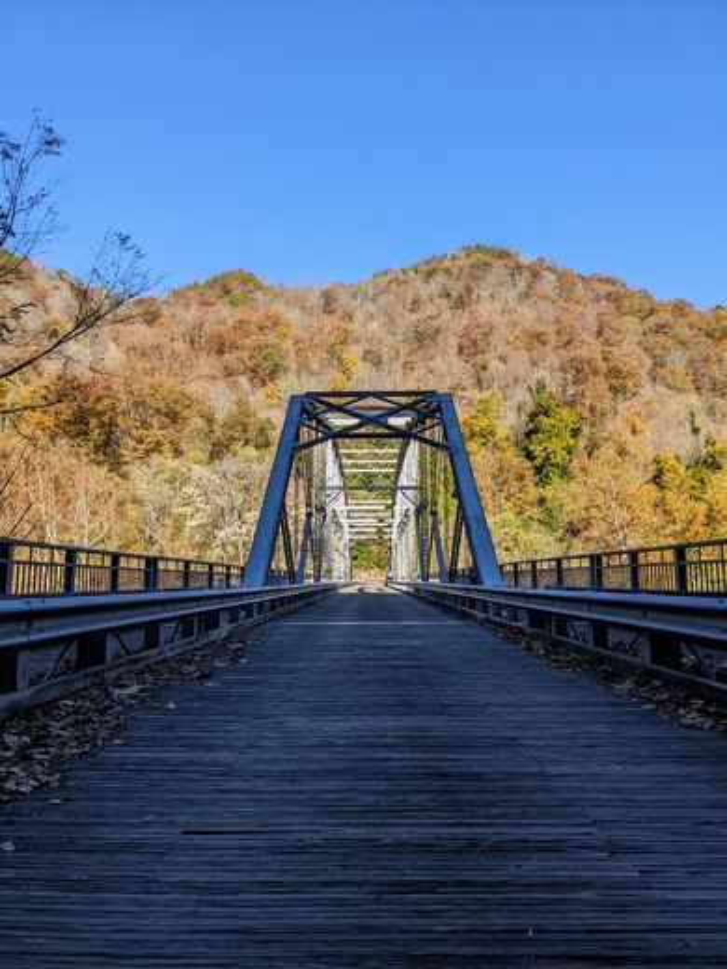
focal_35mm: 27
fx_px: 756
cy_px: 484
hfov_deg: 51.4
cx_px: 364
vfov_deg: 65.3
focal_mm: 4.38
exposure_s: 1/1376
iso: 52
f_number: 1.73
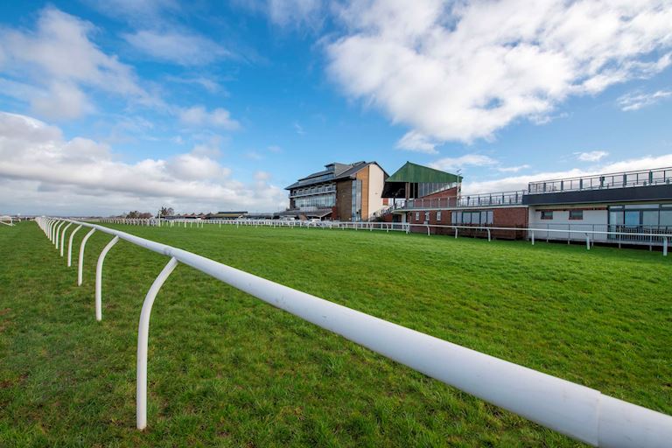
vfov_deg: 81.2
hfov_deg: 104.3
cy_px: 224
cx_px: 336
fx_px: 261
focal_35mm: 14
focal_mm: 14
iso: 100
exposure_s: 1/200
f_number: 10
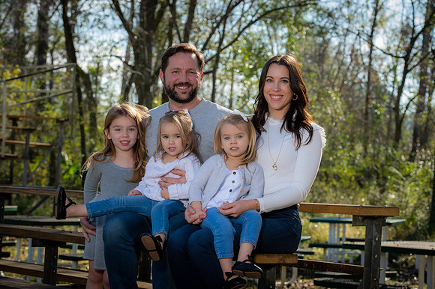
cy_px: 144
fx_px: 1208
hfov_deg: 20.4
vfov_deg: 13.7
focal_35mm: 100
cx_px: 218
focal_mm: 100
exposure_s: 1/60
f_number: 8
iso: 100
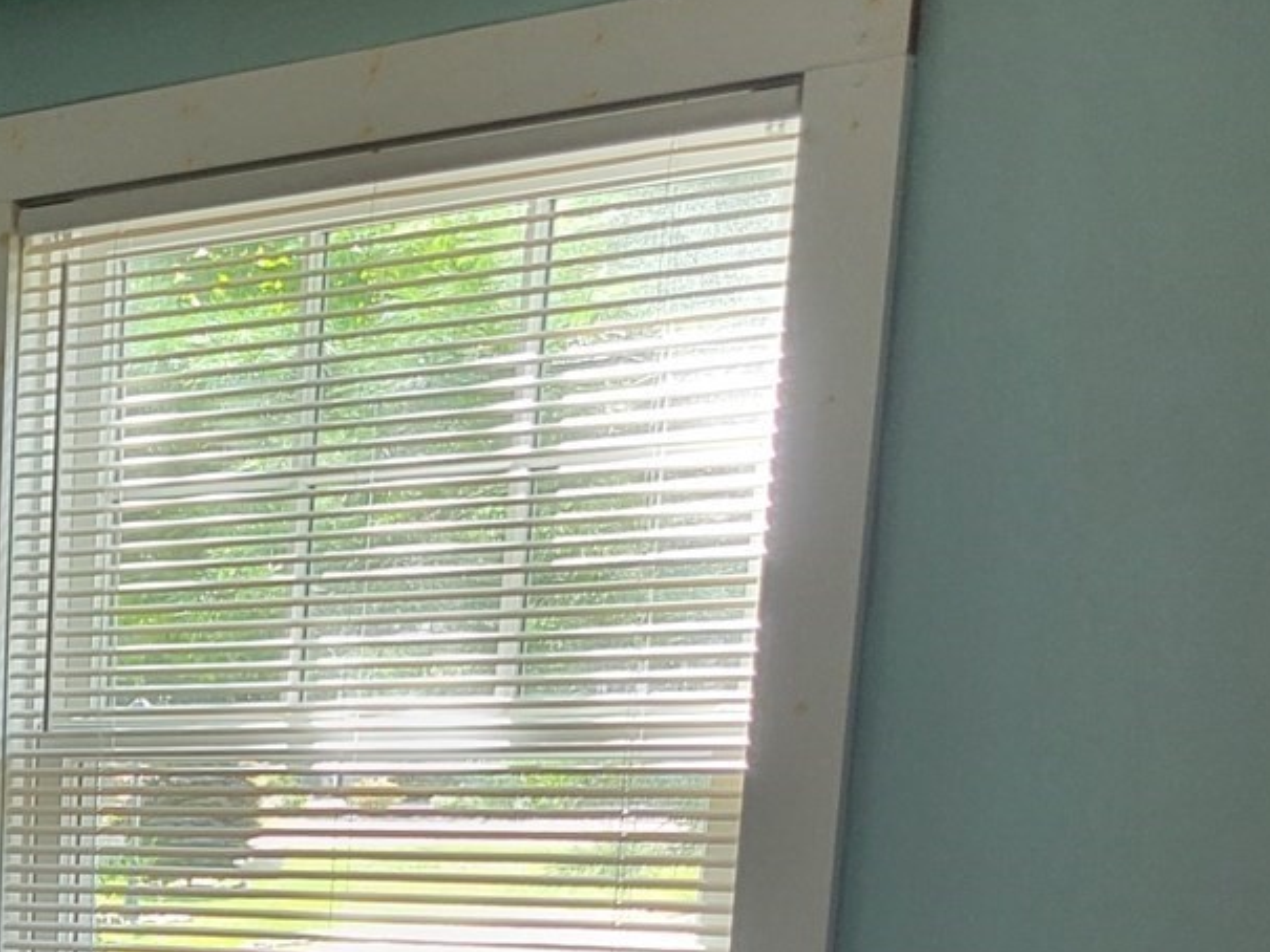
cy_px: 1430
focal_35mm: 88
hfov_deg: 19.1
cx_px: -716
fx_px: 3229
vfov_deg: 15.5
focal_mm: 5.4
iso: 160
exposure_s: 1/60
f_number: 1.8
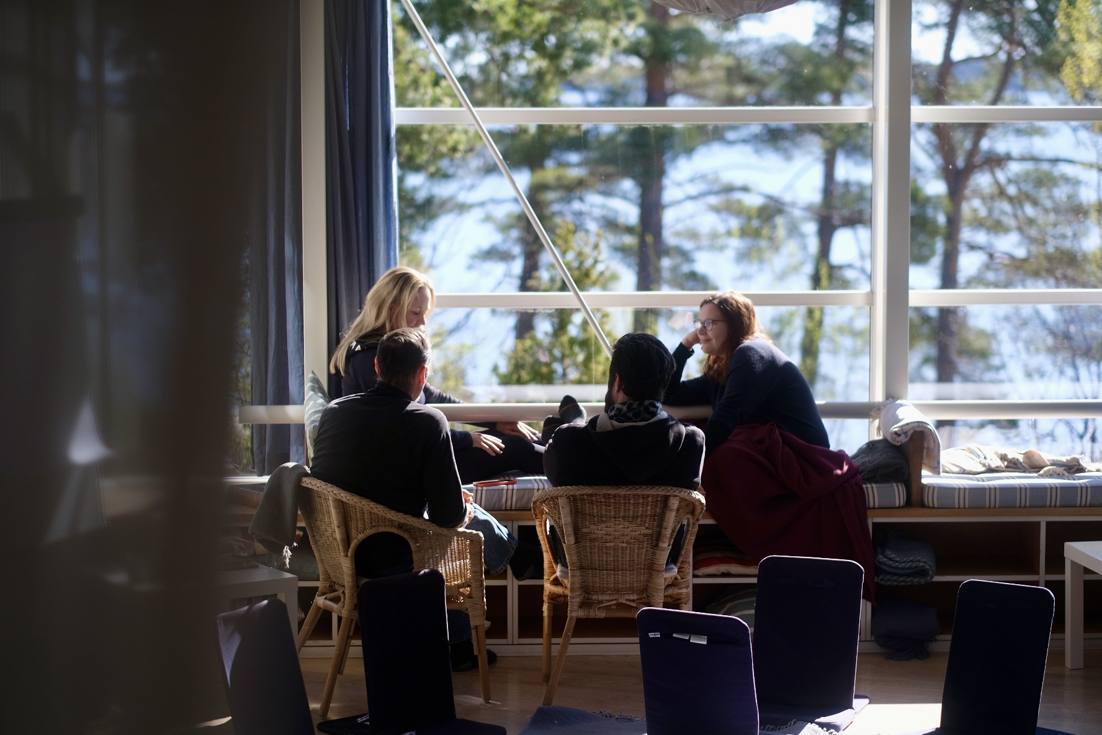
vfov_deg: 16.3
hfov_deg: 24.2
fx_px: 2571
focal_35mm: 84
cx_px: 551
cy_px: 368
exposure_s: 1/1300
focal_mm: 56
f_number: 1.8
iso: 160
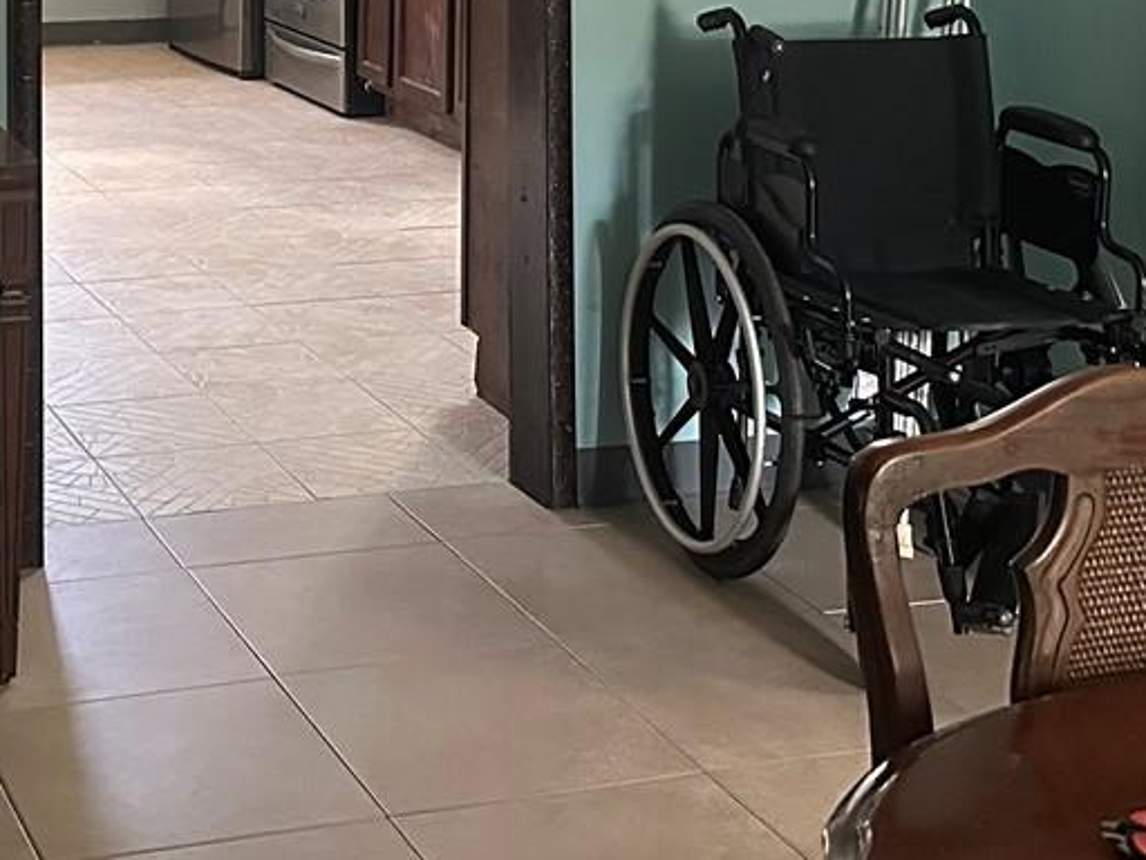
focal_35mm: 75
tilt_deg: -3.9
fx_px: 2483
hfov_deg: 25.4
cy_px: -193
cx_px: 192
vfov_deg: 18.5
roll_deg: -0.3
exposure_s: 1/56
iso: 1000
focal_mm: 6.86
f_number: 1.78
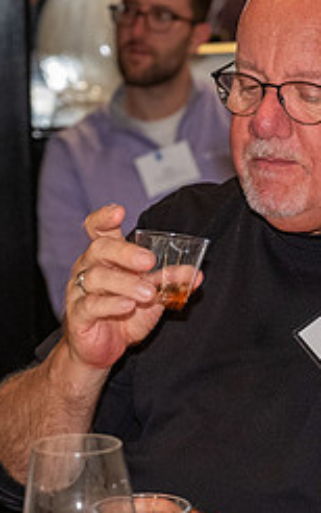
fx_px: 2349
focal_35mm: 168
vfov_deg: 12.5
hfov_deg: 7.8
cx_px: 208
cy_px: 250
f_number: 4
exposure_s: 1/60
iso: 5000
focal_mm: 70
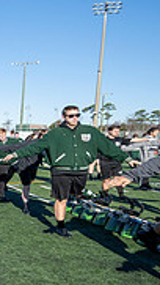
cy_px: 179
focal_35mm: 47
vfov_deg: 43.4
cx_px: -209
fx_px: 354
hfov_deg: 15.6
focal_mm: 14
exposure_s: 1/2000
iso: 160
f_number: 4
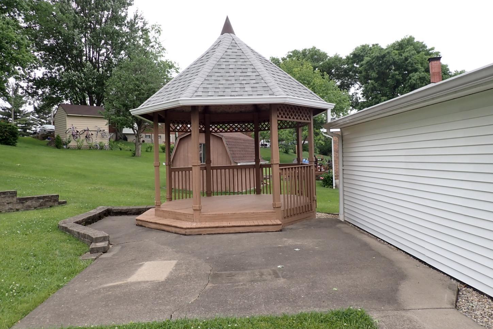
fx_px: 370
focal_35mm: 27
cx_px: 244
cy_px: 148
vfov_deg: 47.8
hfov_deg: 67.4
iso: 100
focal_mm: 4.5
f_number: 2.8
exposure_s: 1/400
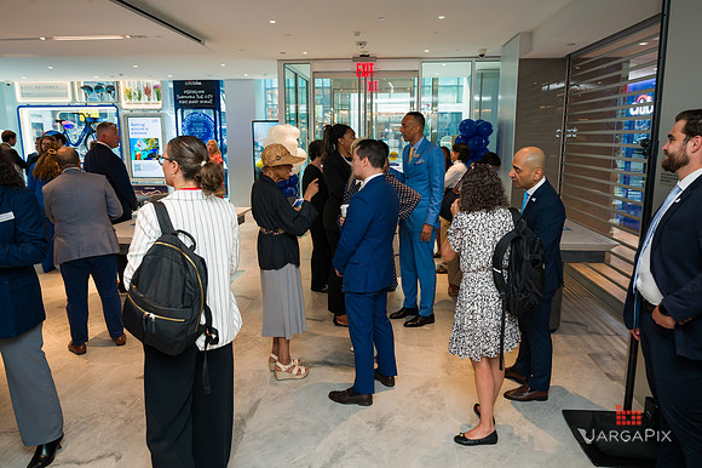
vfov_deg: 50.3
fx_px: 497
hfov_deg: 70.4
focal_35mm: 26
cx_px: 351
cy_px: 234
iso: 400
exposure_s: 1/200
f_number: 3.5
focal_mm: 24
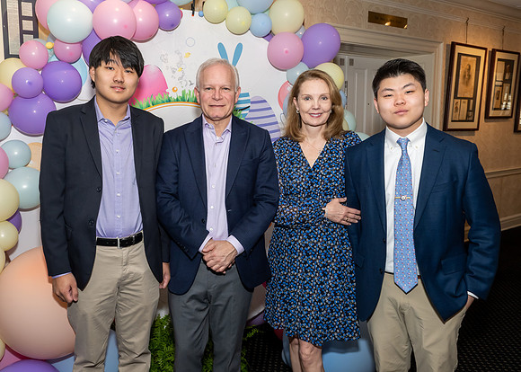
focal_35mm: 32
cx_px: 218
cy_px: 171
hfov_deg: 56.9
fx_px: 478
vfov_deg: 42.5
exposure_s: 1/250
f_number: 8
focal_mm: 19
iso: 500
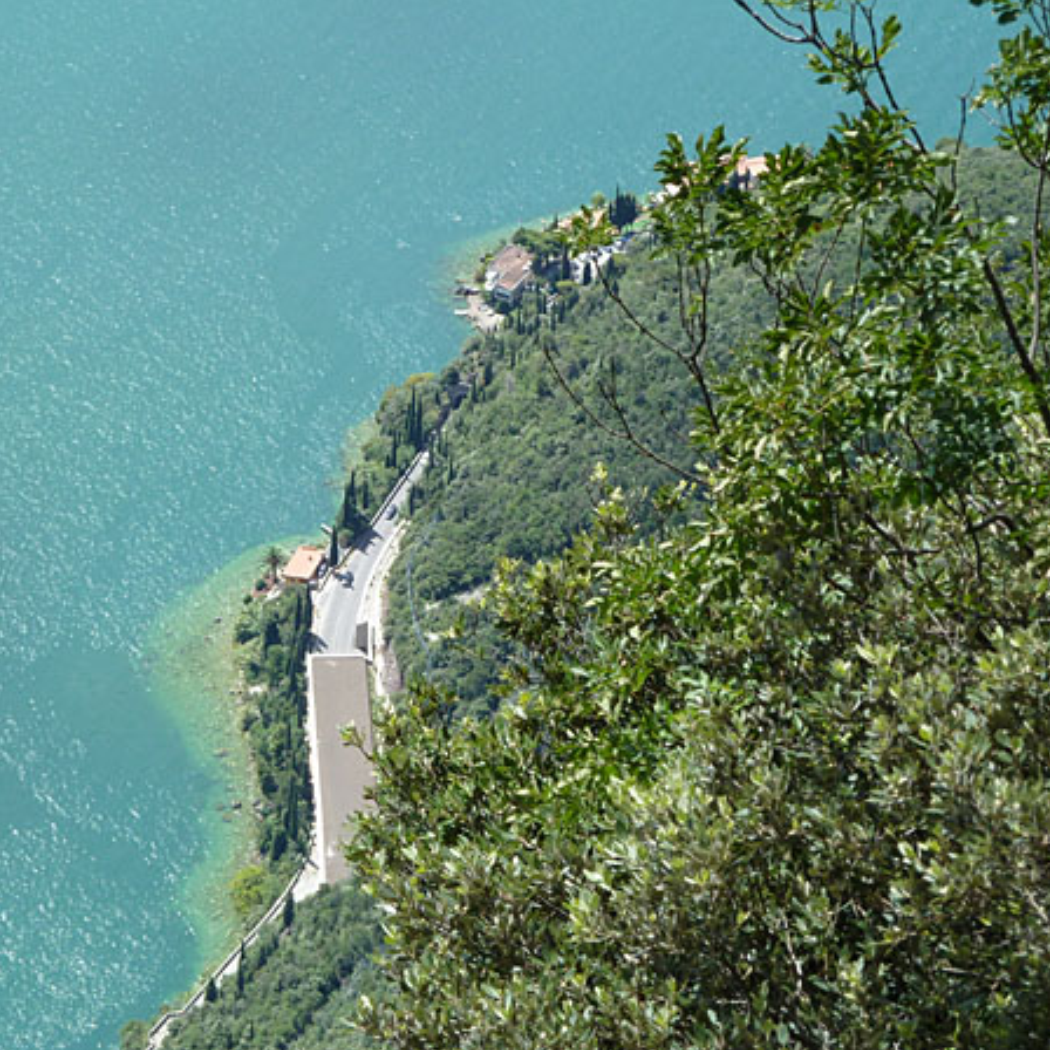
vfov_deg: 12.4
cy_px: 525
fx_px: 4839
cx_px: 401
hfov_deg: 12.4
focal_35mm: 141
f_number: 4.4
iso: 80
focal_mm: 19.5
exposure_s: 1/200
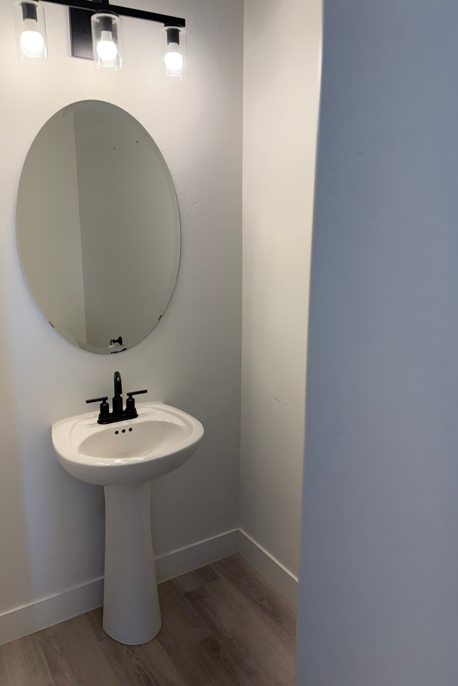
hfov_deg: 46.3
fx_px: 534
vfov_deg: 65.5
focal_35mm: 28
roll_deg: -0.4
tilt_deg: -12.6
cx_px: 254
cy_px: 338
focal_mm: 5.96
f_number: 1.6
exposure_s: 1/231
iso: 125
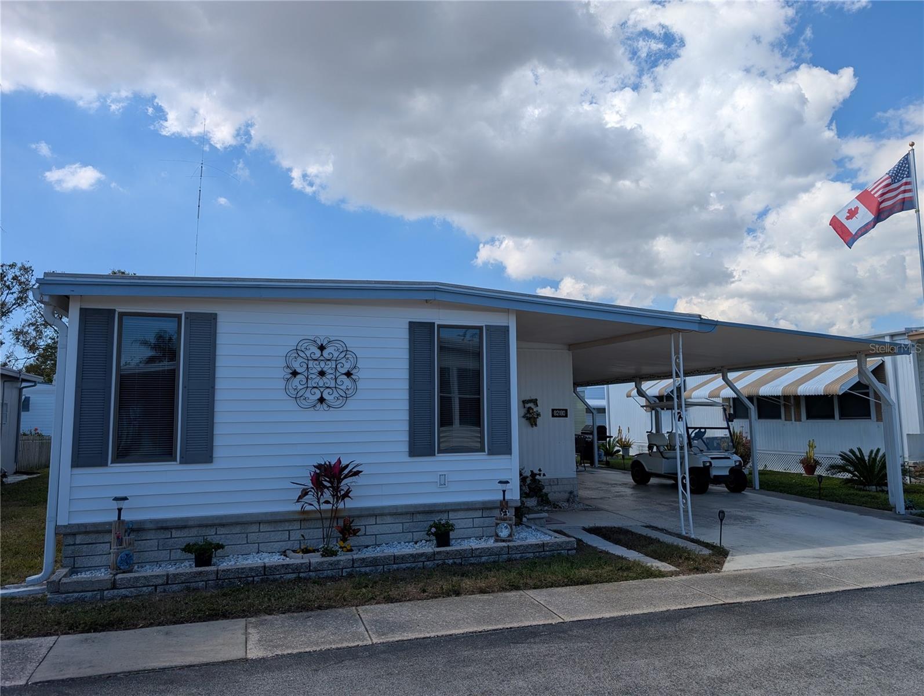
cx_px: 462
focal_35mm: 24
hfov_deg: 71.5
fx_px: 641
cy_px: 348
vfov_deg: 56.9
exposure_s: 1/1393
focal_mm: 6.9
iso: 21
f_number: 1.68
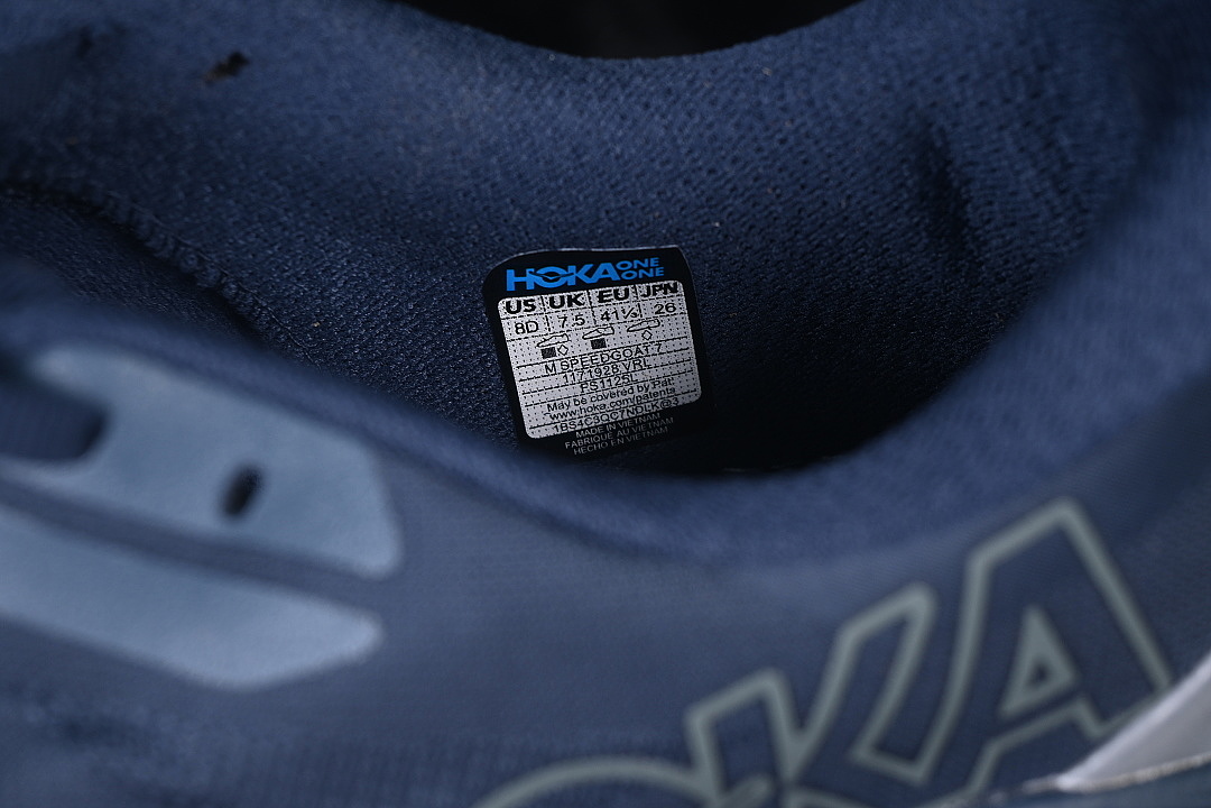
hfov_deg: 27.0
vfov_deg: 18.2
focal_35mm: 75
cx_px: 606
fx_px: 2523
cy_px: 404
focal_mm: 50
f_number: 6.3
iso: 160
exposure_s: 1/60
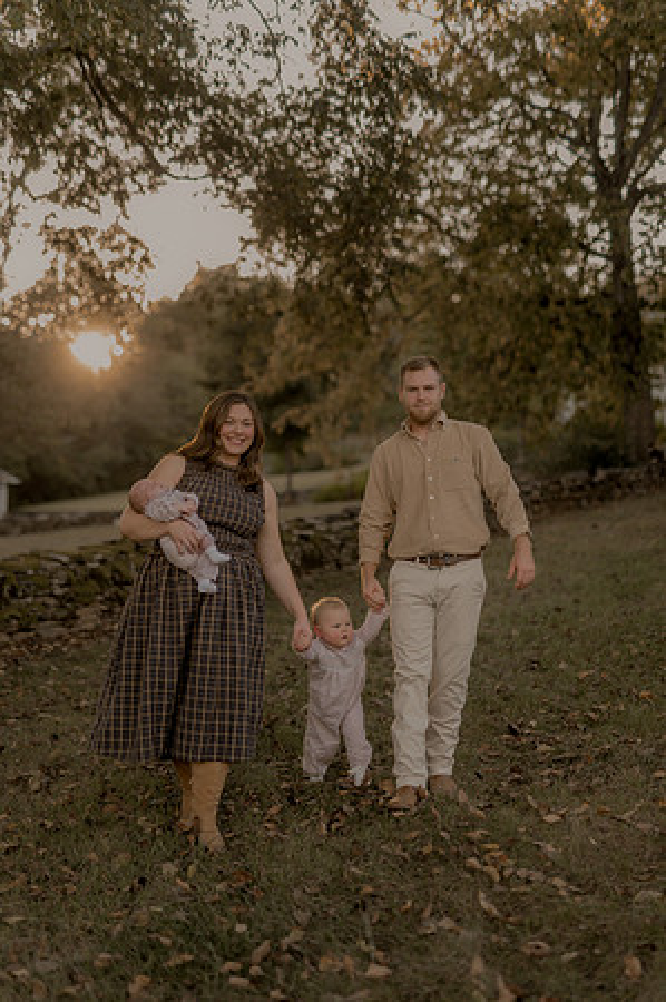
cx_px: 333
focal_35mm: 50
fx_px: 1391
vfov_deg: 39.6
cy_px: 501
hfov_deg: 26.9
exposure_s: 1/400
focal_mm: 50
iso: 160
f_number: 1.8
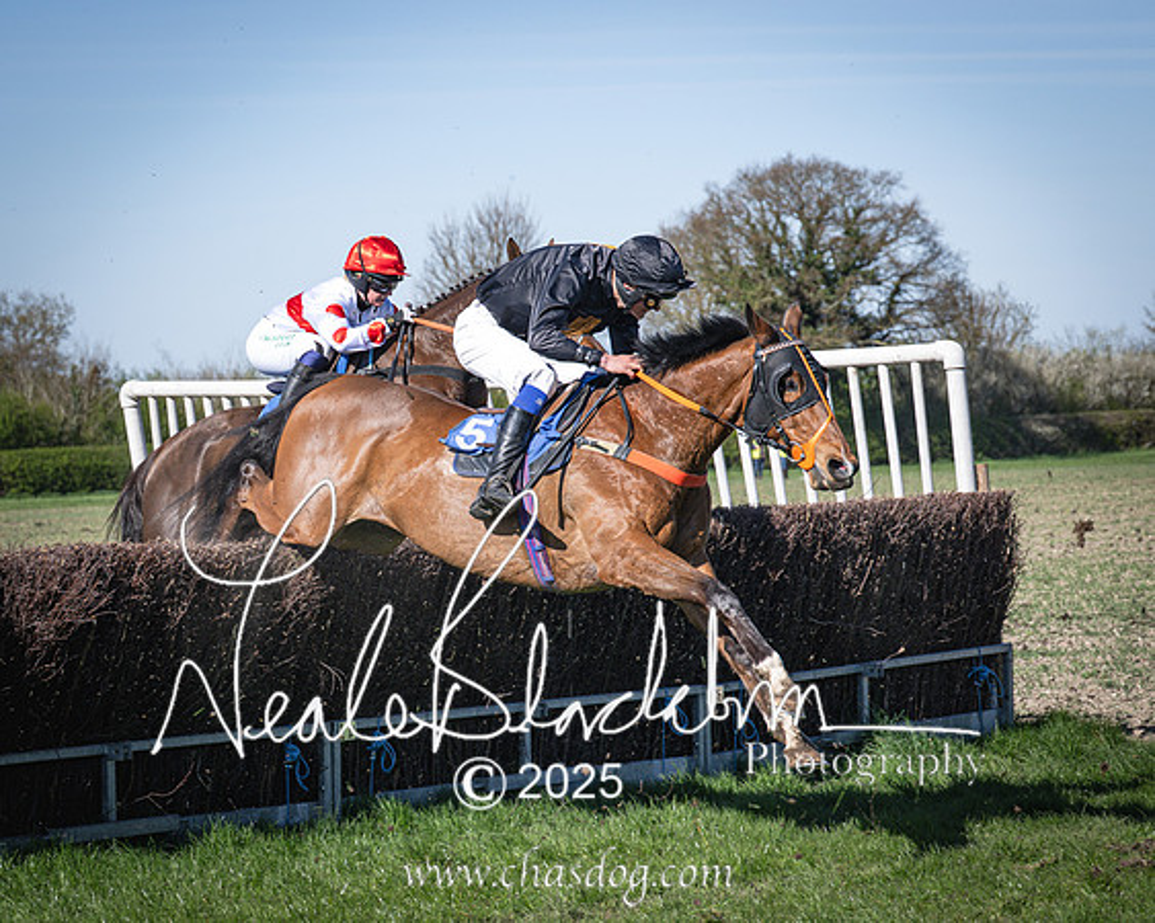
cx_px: 509
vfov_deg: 11.9
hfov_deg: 14.9
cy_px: 478
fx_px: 4422
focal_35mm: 129
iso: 200
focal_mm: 70
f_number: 4
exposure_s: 1/1600
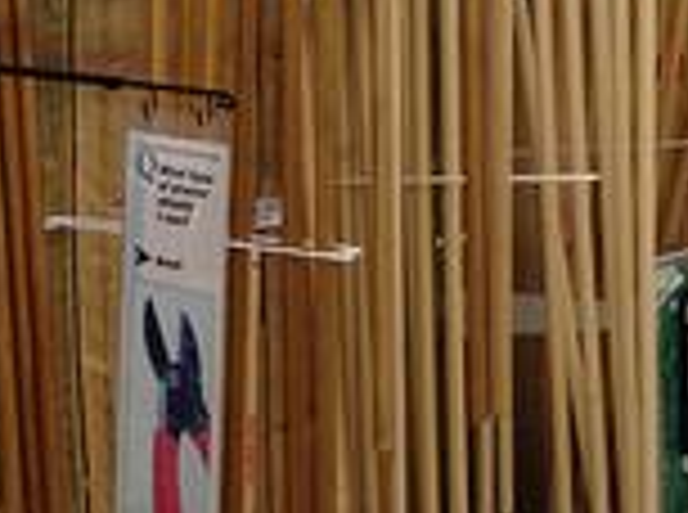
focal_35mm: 101
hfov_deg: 19.1
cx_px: 43
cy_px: 86
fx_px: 2003
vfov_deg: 14.5
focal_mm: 4.12
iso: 50
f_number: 2.4
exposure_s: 1/40
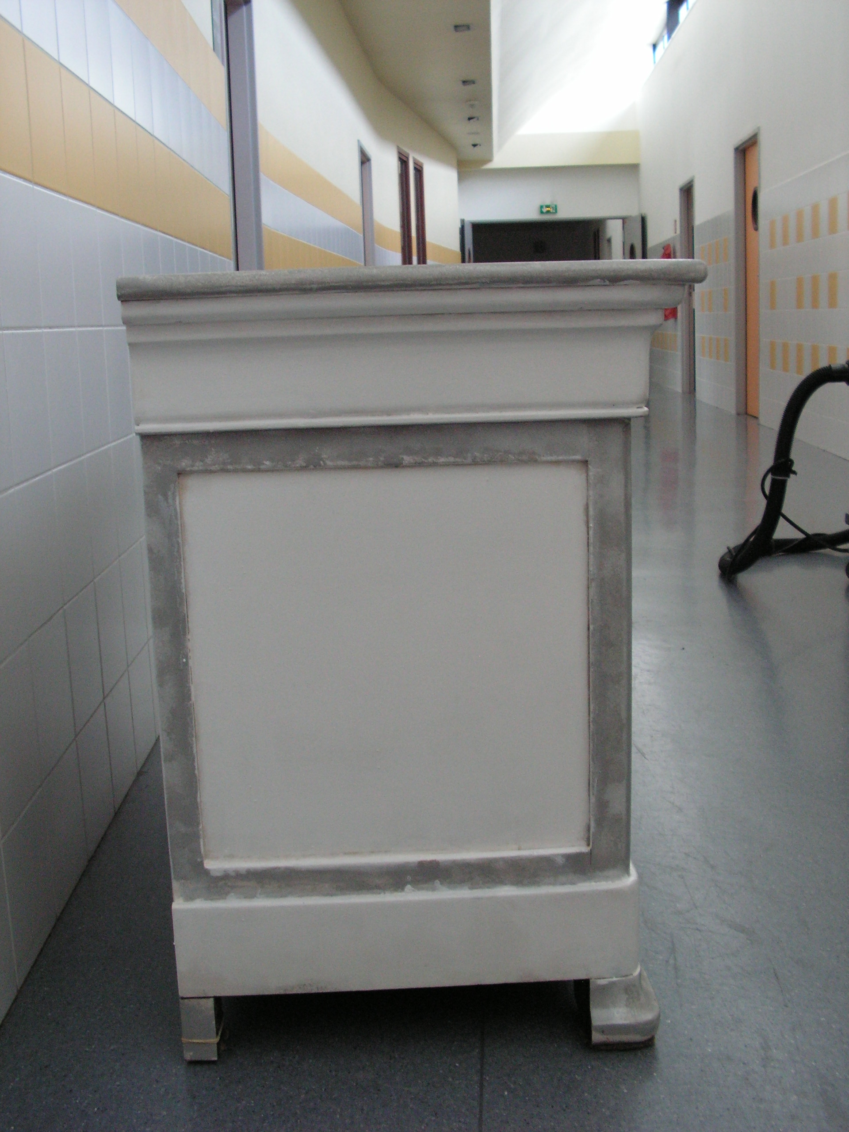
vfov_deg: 47.9
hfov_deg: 36.8
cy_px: 566
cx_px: 424
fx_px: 1275
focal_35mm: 39
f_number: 3.2
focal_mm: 6.5
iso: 125
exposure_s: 1/50
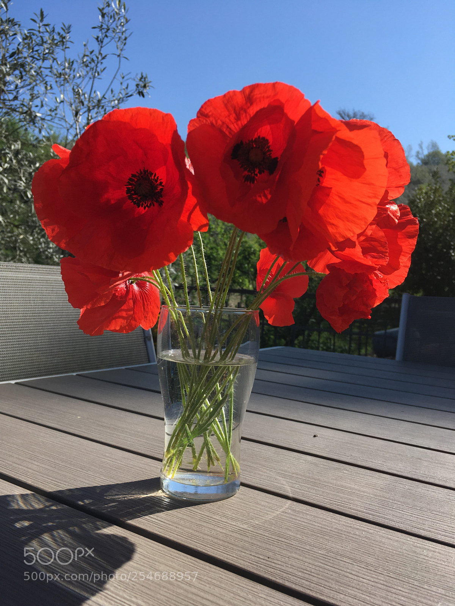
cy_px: 303
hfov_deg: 48.2
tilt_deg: -1.6
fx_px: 508
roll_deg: -3.6
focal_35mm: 29
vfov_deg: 61.7
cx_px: 228
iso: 25
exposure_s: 1/1221
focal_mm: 4.15
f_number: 2.2
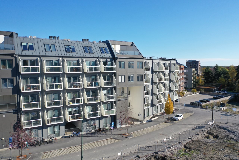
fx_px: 186
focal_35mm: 28
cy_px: 80
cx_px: 120
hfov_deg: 65.5
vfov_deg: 46.4
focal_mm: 10.26
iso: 100
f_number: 2.8
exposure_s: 1/1250
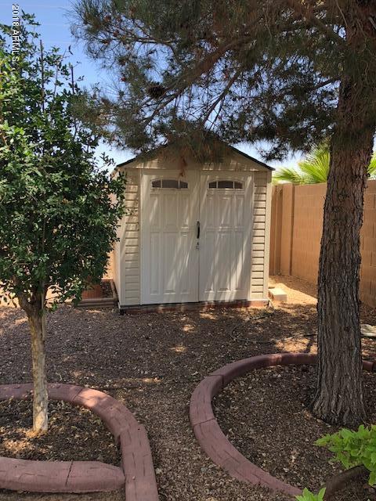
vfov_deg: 63.4
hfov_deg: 49.7
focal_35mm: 28
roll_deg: +0.6
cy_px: 250
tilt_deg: -7.5
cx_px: 188
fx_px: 406
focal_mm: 4
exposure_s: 1/218
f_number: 1.8
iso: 20
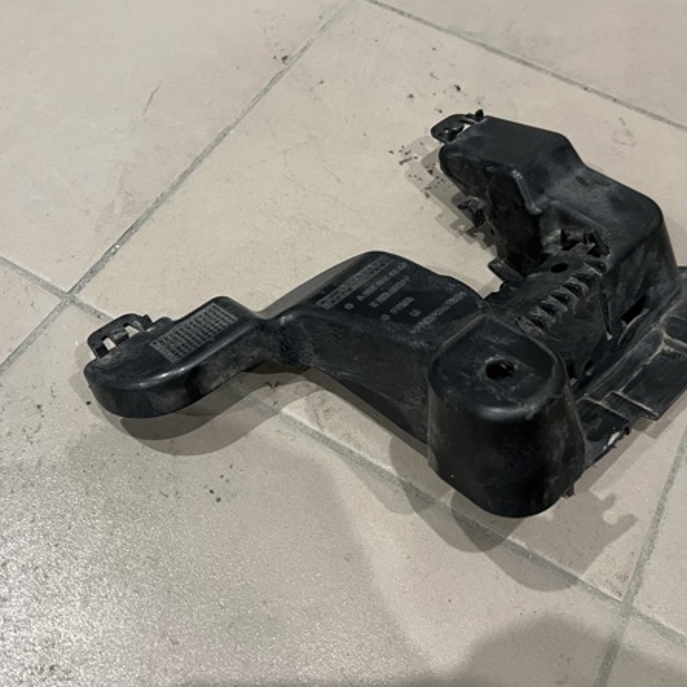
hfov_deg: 49.7
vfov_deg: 49.7
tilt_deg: -57.6
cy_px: 322
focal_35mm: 33
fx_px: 741
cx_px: 355
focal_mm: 5.7
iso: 320
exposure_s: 1/50
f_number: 1.5
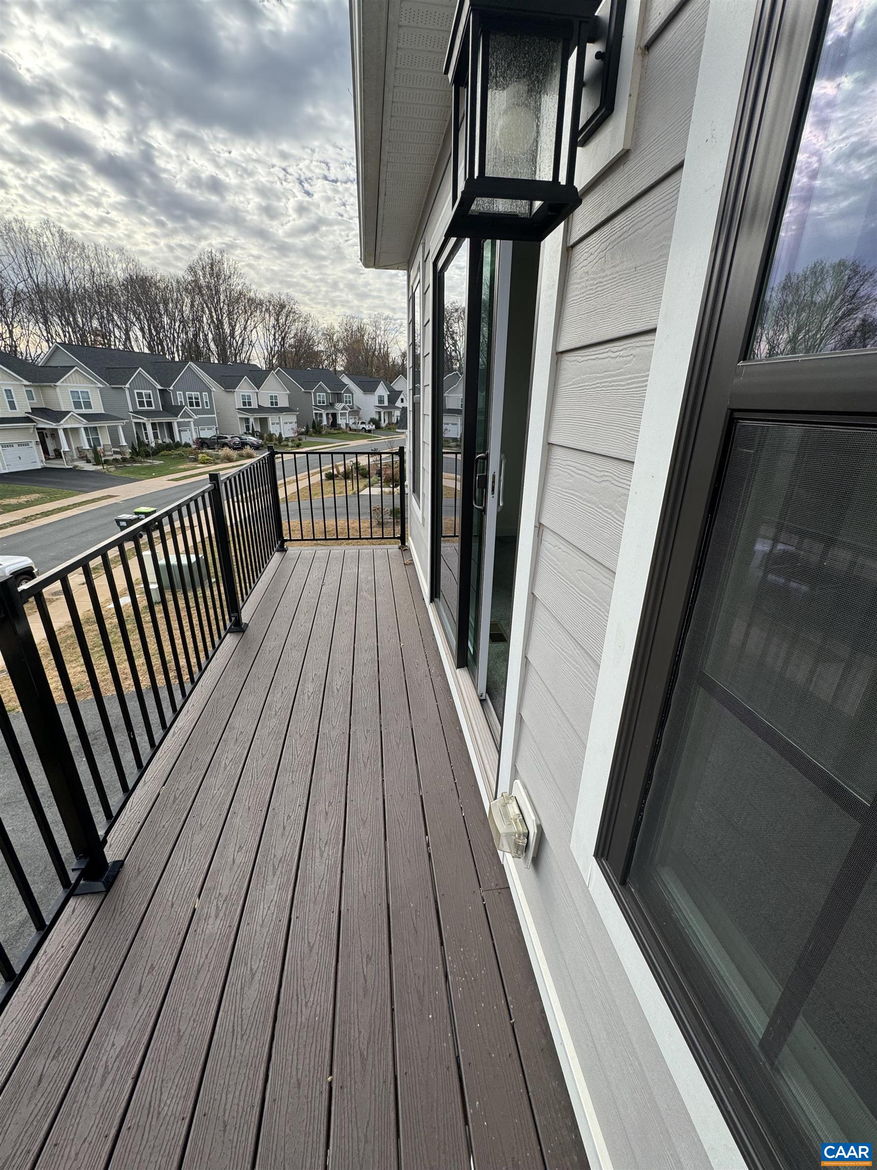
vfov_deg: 102.1
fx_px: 473
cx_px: 438
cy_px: 585
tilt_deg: -21.3
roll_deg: -1.1
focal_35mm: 14
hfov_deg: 85.7
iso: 40
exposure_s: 1/641
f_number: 2.2
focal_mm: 2.22
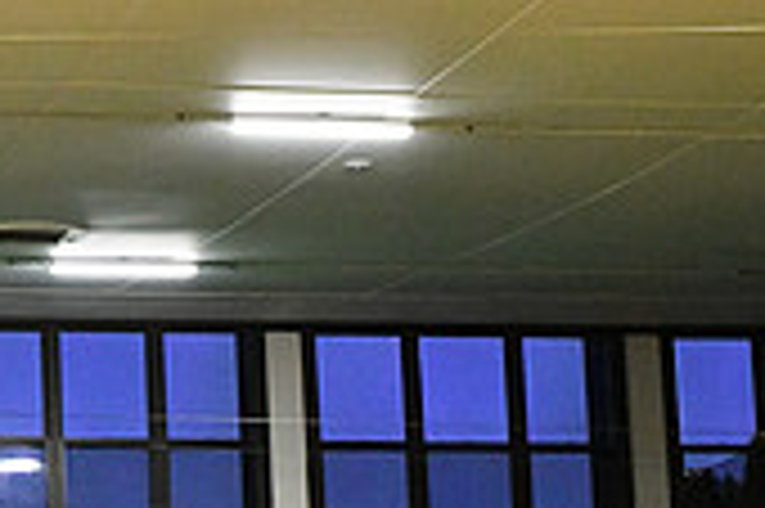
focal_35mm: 171
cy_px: 690
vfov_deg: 7.9
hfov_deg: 11.5
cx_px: -369
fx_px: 3630
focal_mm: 50
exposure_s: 1/1000
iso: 10000
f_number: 3.5
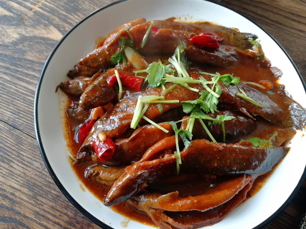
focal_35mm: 27
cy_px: 114
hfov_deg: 65.3
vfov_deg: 51.4
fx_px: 239
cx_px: 153
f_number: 1.8
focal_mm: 3.83
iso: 100
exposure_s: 1/60
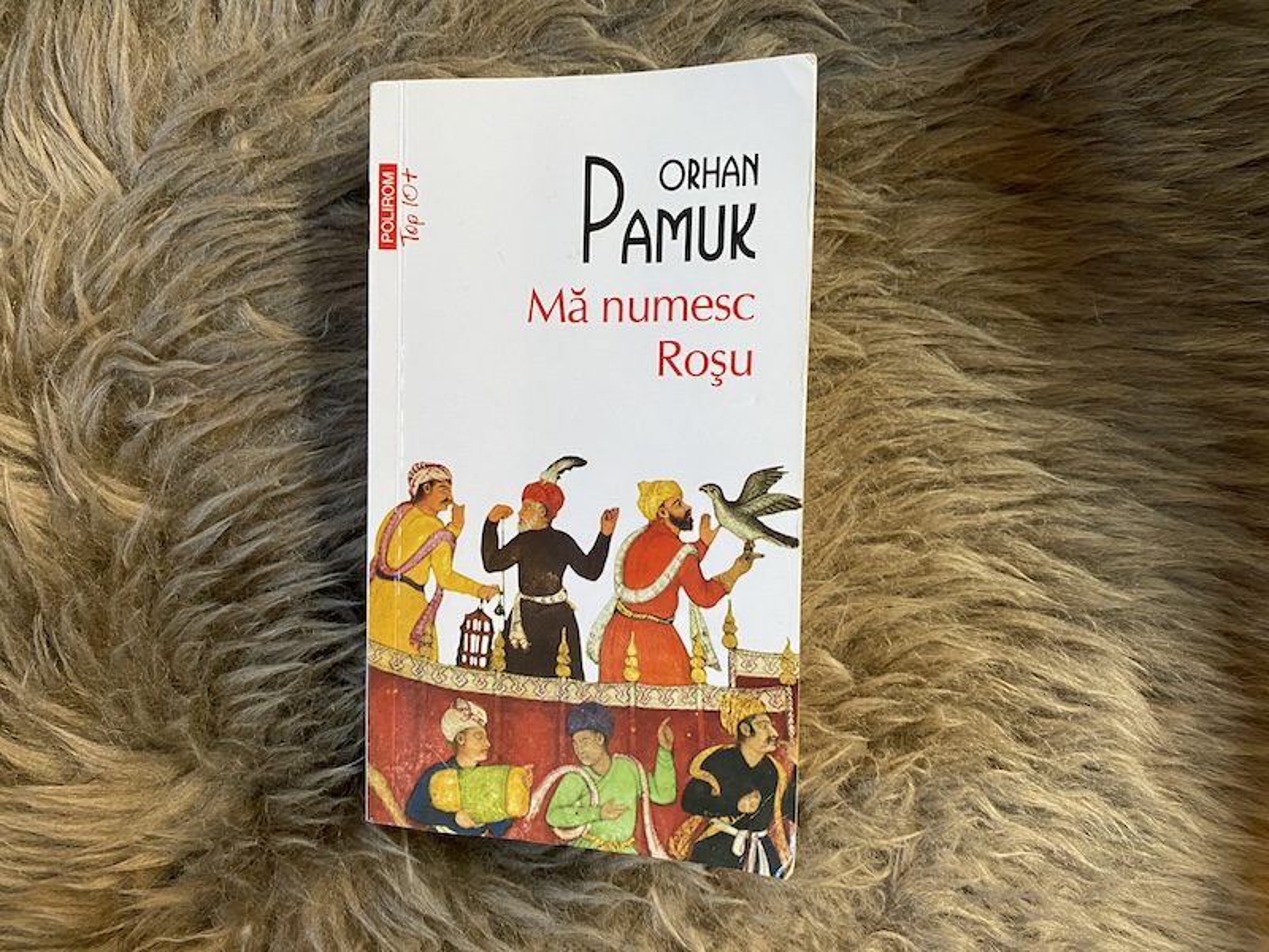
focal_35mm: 26
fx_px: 953
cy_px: 476
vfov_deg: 53.1
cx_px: 634
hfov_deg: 67.3
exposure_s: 1/60
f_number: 1.8
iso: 320
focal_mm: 4.25
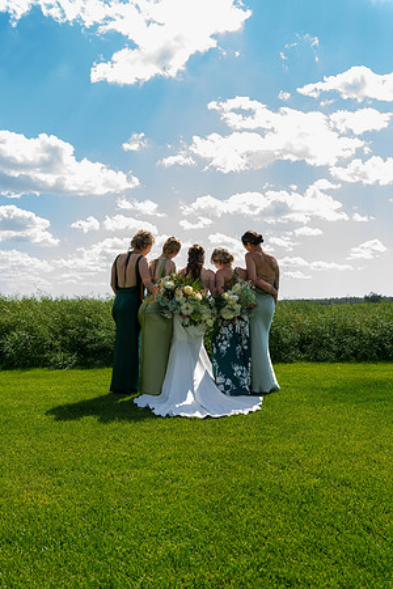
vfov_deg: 53.1
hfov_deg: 36.9
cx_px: 196
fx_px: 589
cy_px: 294
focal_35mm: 36
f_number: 5.6
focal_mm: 36
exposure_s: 1/500
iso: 400
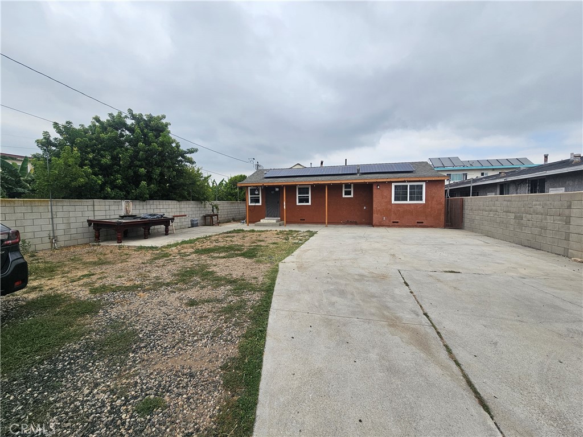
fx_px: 219
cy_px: 218
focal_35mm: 13
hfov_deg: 106.2
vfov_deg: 89.9
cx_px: 292
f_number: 2.2
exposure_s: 1/2890
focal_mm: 2.2
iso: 50
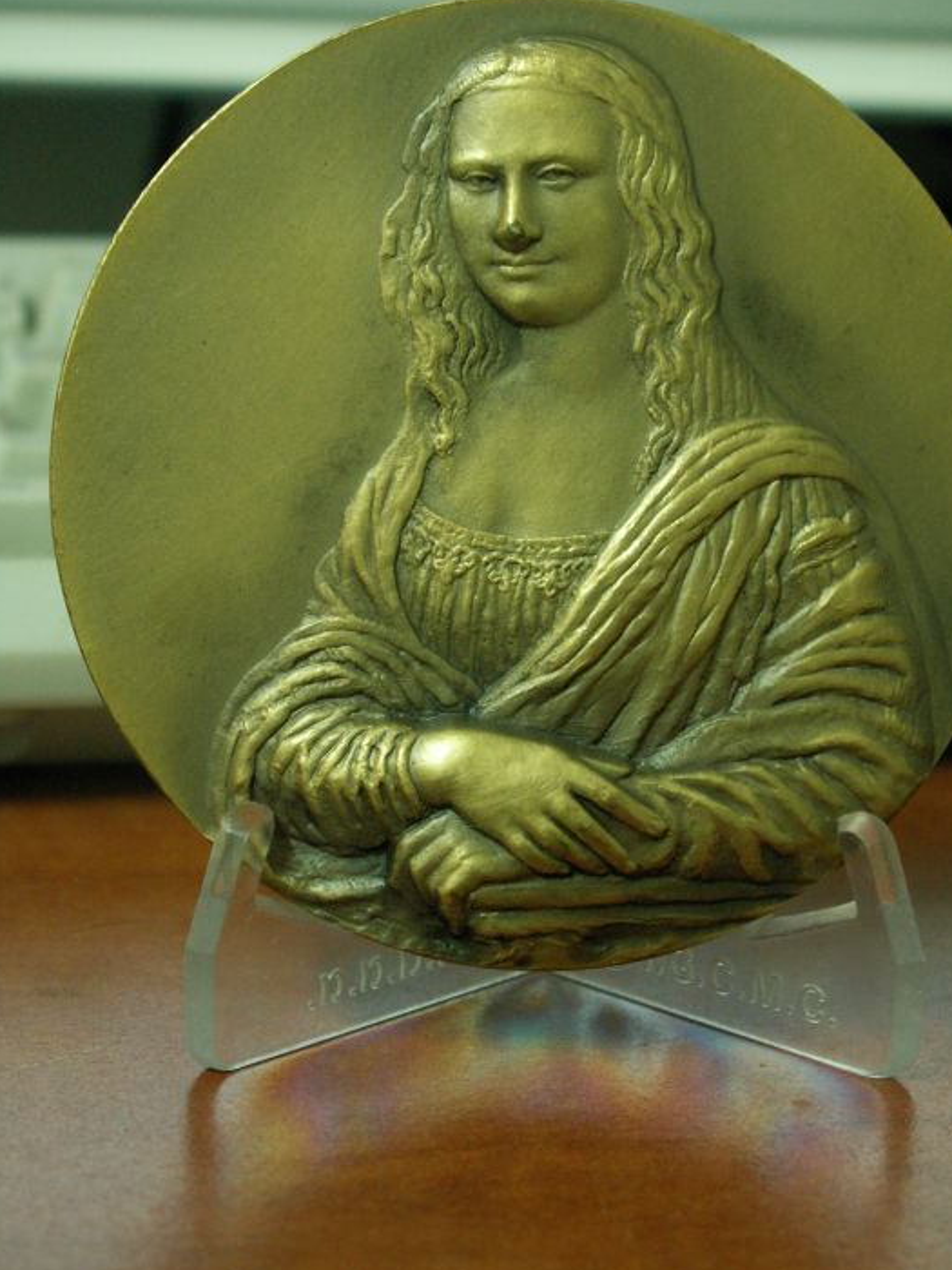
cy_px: 584
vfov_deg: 28.5
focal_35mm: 68
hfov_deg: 21.6
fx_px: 2493
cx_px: 513
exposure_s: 1/6
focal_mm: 10.28
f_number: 3.2
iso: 160
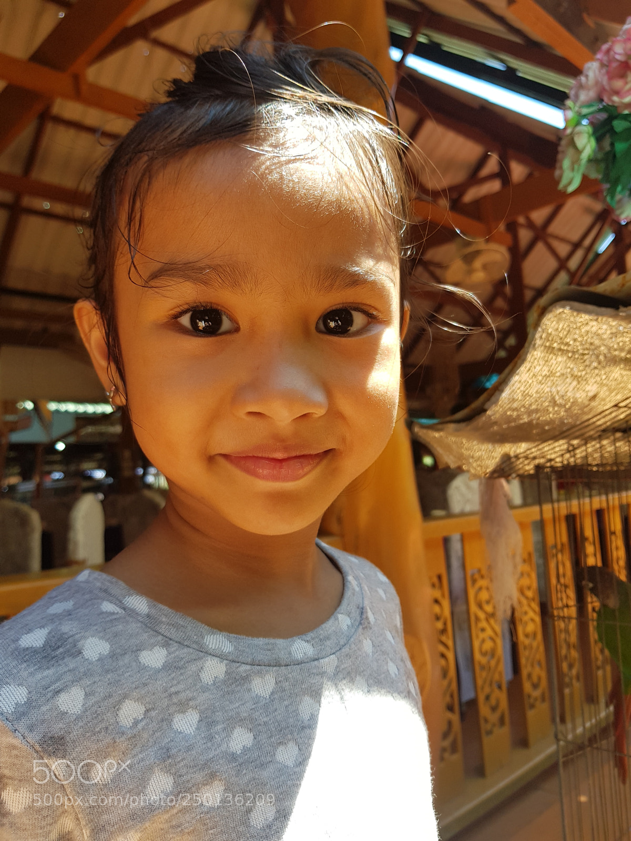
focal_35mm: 26
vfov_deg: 67.3
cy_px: 420
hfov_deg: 53.1
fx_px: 632
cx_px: 316
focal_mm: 4.2
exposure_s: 1/225
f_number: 1.7
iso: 40
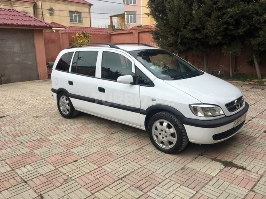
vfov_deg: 48.2
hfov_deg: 61.7
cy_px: 100
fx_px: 223
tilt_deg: -13.1
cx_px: 133
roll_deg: +0.6
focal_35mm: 29
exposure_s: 1/725
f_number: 2.2
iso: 25
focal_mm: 4.15
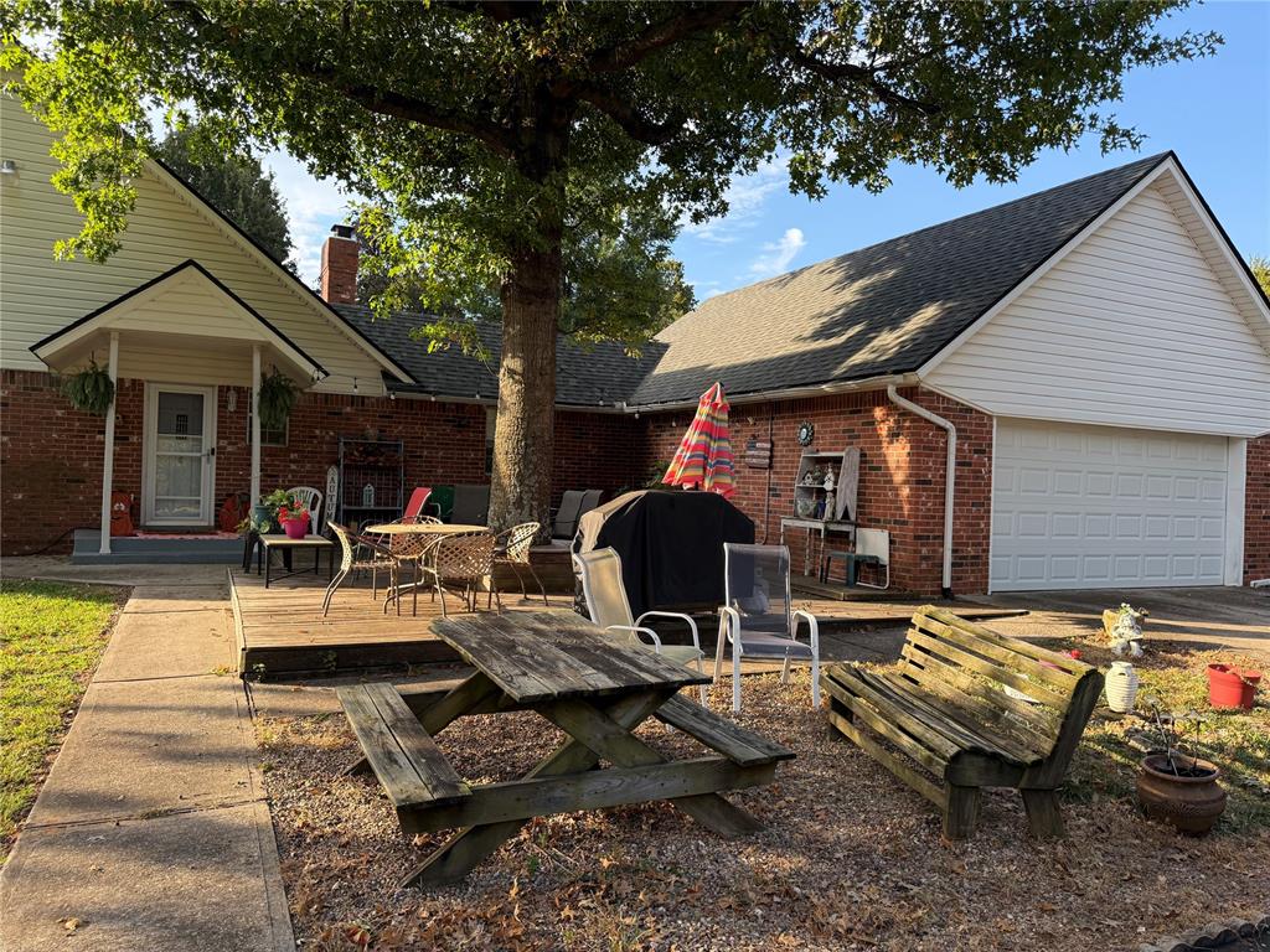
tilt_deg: -0.9
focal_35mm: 24
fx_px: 881
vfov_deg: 56.8
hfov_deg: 71.6
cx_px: 635
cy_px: 476
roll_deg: -1.4
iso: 100
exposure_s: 1/868
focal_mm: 6.76
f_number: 1.78
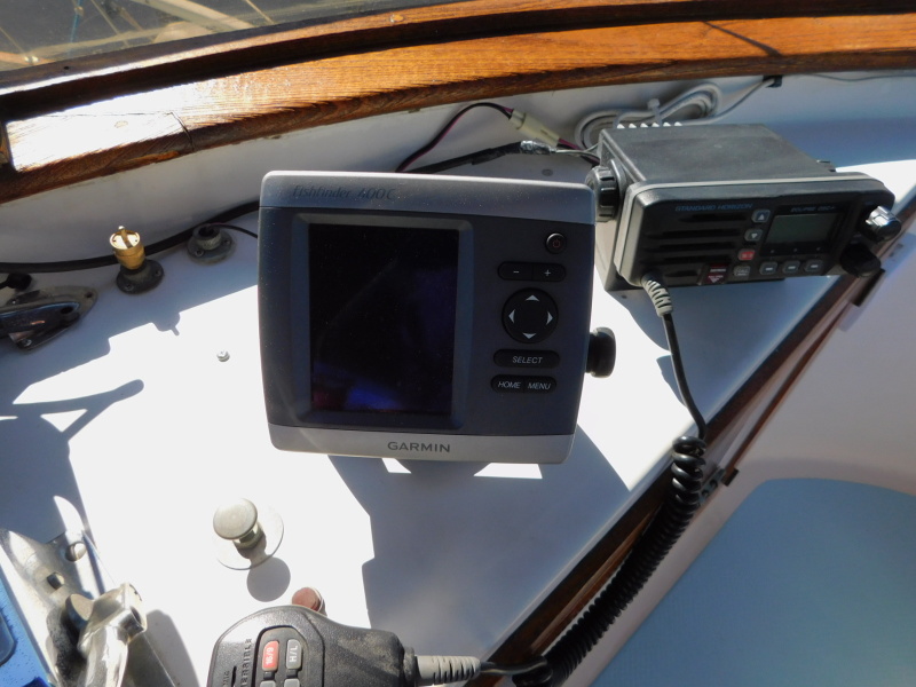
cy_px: 344
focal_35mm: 23
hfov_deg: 73.9
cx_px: 458
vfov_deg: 58.9
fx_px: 609
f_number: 3
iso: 125
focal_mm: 4
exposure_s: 1/1000
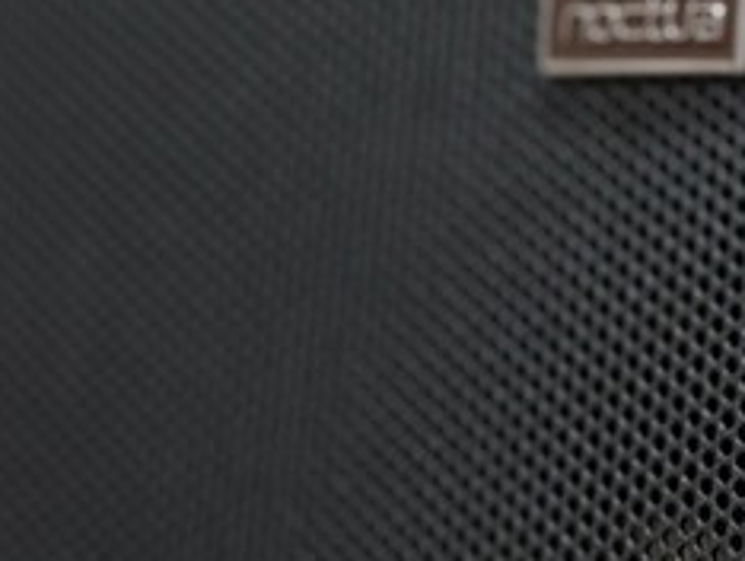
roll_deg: -3.8
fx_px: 3447
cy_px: -148
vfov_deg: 9.2
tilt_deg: +10.0
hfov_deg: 12.0
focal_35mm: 160
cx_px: 971
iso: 400
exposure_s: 1/40
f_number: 1.78
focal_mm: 6.76
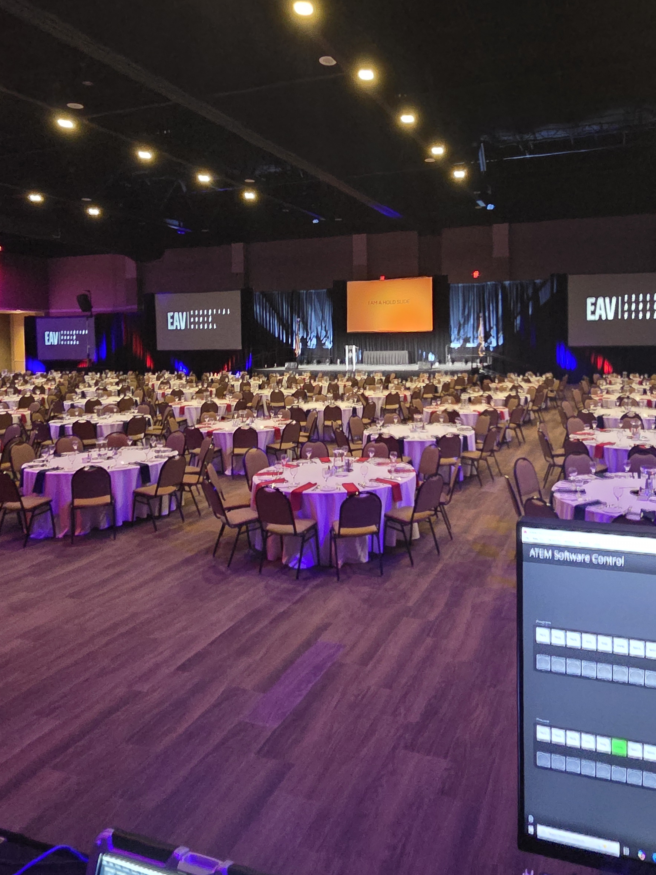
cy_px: 372
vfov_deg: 75.9
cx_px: 397
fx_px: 556
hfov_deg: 60.5
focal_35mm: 22
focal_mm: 2.2
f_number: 2.2
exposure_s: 1/40
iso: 1600
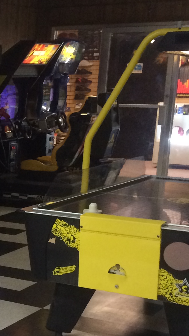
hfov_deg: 12.0
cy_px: 250
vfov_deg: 23.7
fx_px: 793
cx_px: -194
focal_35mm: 89
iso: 200
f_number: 2.2
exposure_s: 1/30
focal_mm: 4.12
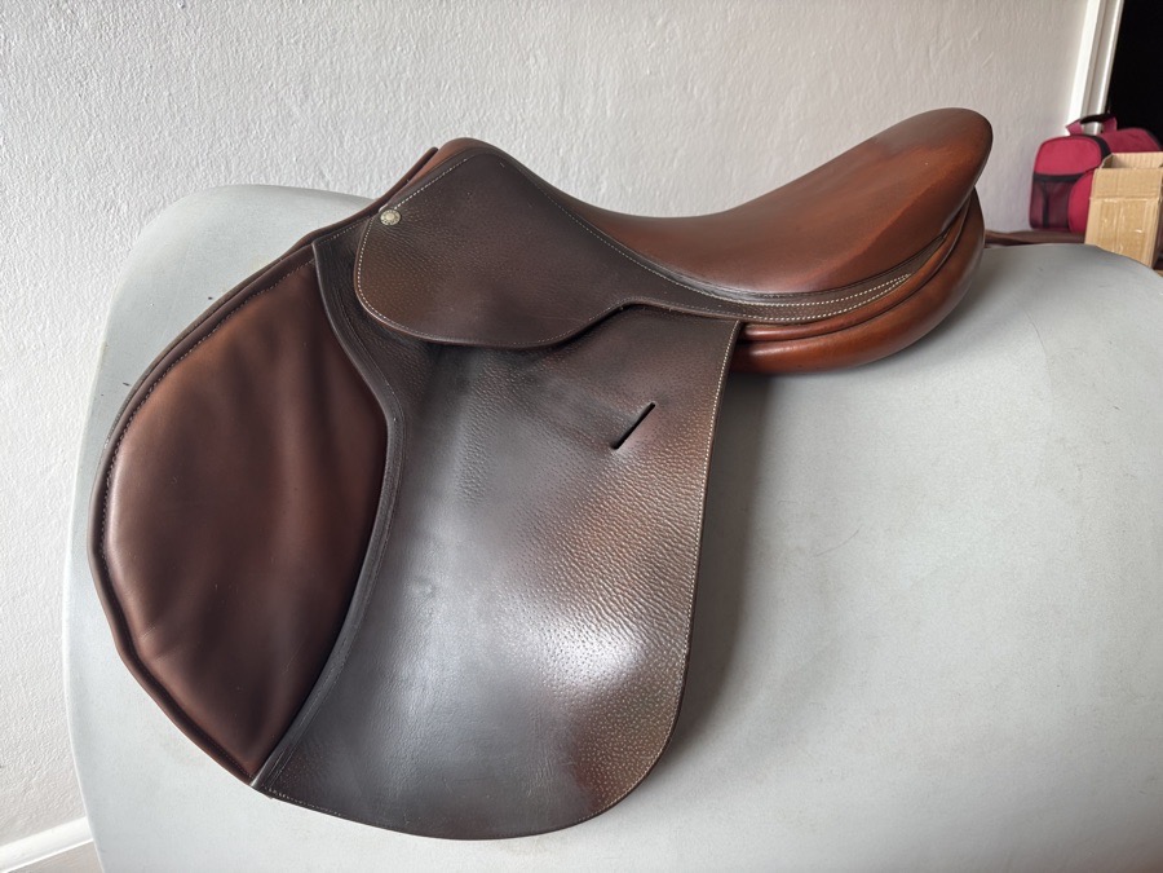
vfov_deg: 56.8
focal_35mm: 24
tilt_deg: -20.4
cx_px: 582
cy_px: 436
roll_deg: +1.0
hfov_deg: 71.6
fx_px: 806
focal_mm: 6.76
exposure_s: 1/121
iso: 125
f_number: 1.78
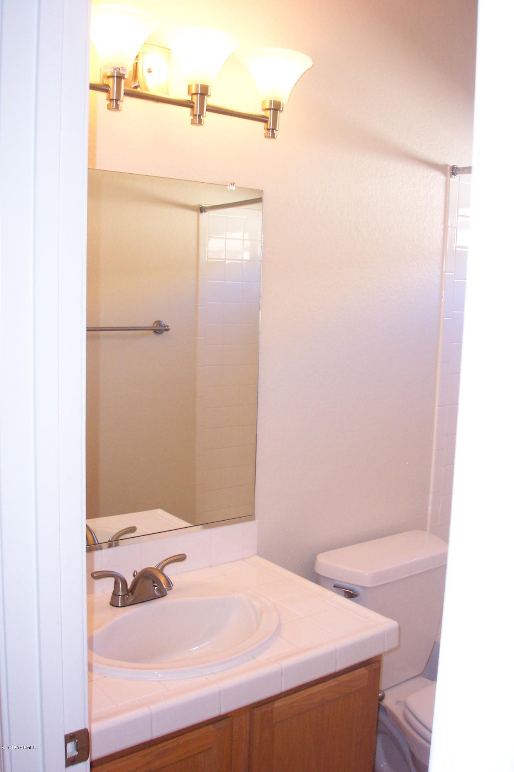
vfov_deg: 54.4
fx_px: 750
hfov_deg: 37.8
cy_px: 386
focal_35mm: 35
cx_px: 257
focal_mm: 7.5
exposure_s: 1/45
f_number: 2.8
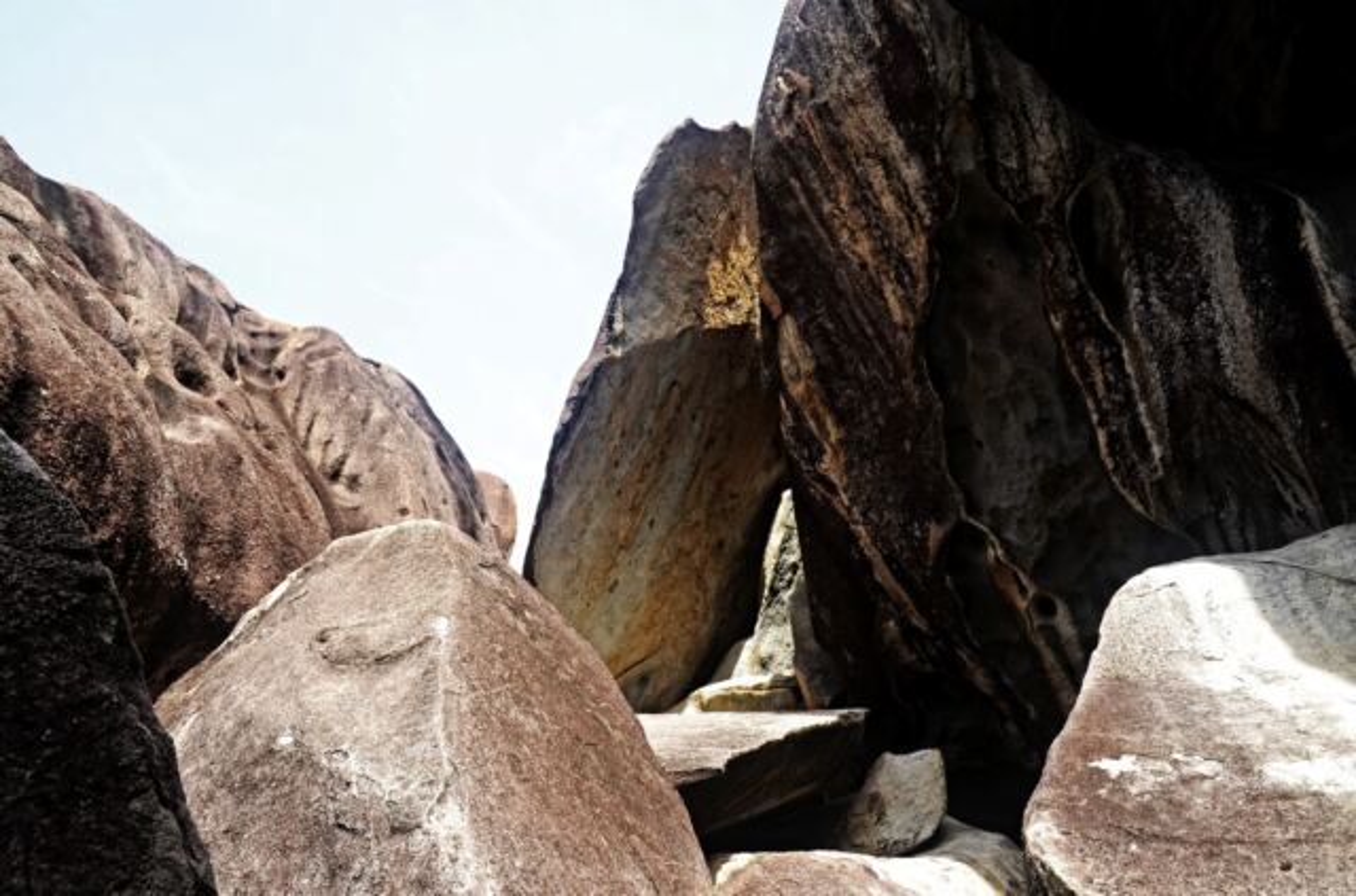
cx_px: 678
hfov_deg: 57.4
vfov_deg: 39.7
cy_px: 448
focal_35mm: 33
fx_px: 1240
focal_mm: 22
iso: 200
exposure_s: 1/400
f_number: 5.6
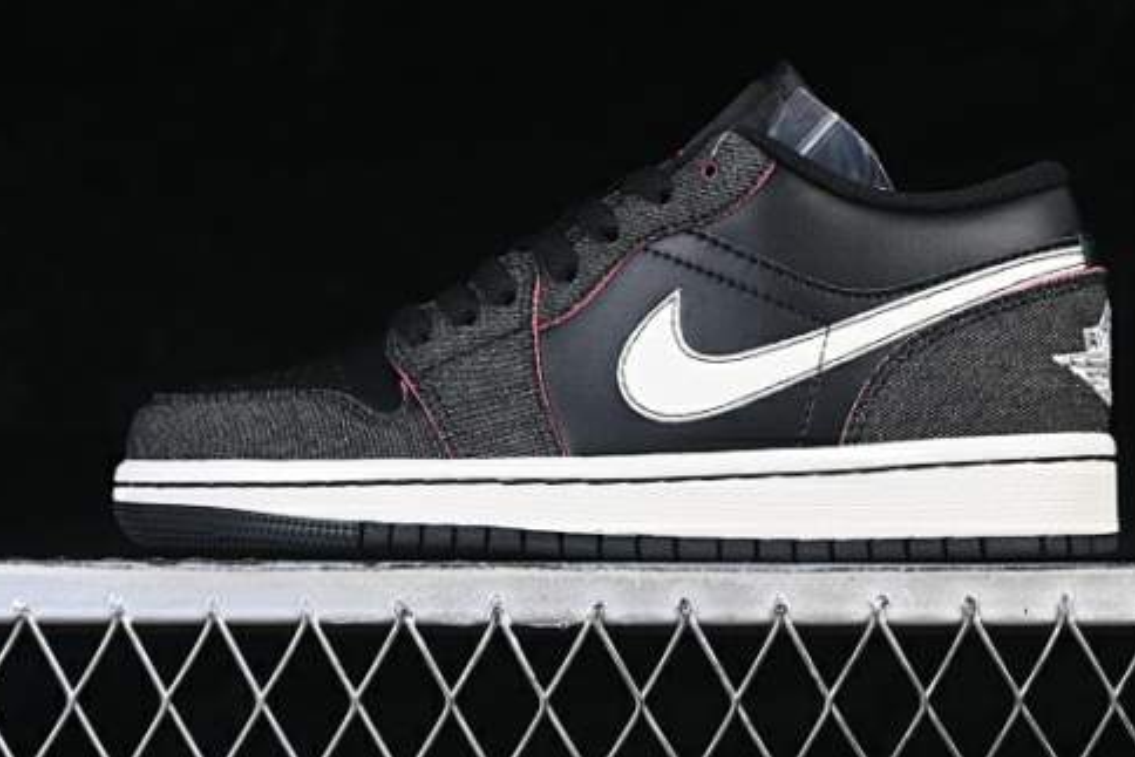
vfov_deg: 12.1
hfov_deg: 18.1
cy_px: 204
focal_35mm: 113
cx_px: 638
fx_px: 3563
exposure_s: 1/60
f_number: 6.3
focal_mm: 50
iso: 160
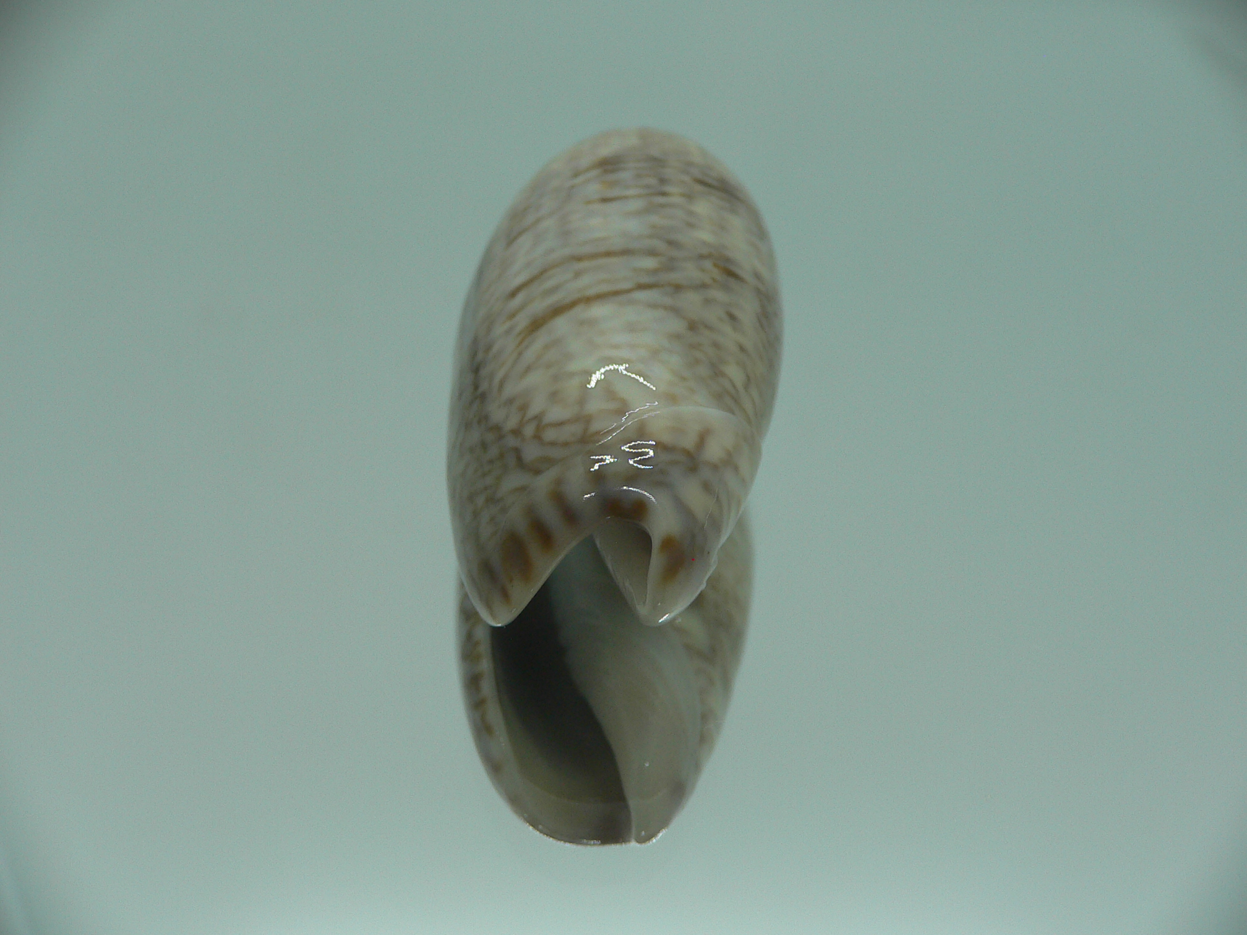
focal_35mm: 35
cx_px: 624
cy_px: 468
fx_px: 1261
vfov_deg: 40.7
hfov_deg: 52.6
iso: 80
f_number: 2.8
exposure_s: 1/60
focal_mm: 4.6
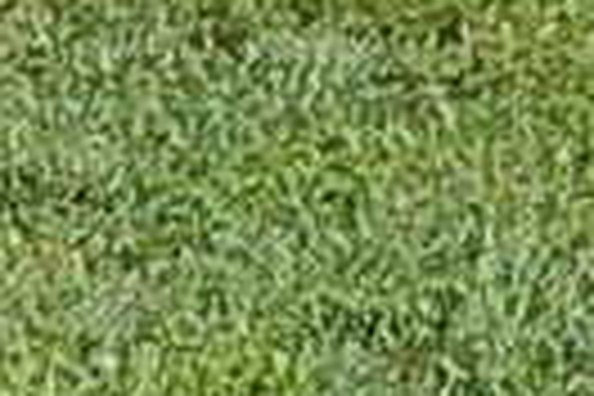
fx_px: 4801
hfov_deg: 6.6
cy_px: -590
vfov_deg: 4.6
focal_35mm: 291
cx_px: 1647
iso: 125
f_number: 4
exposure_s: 1/800
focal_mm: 6.5
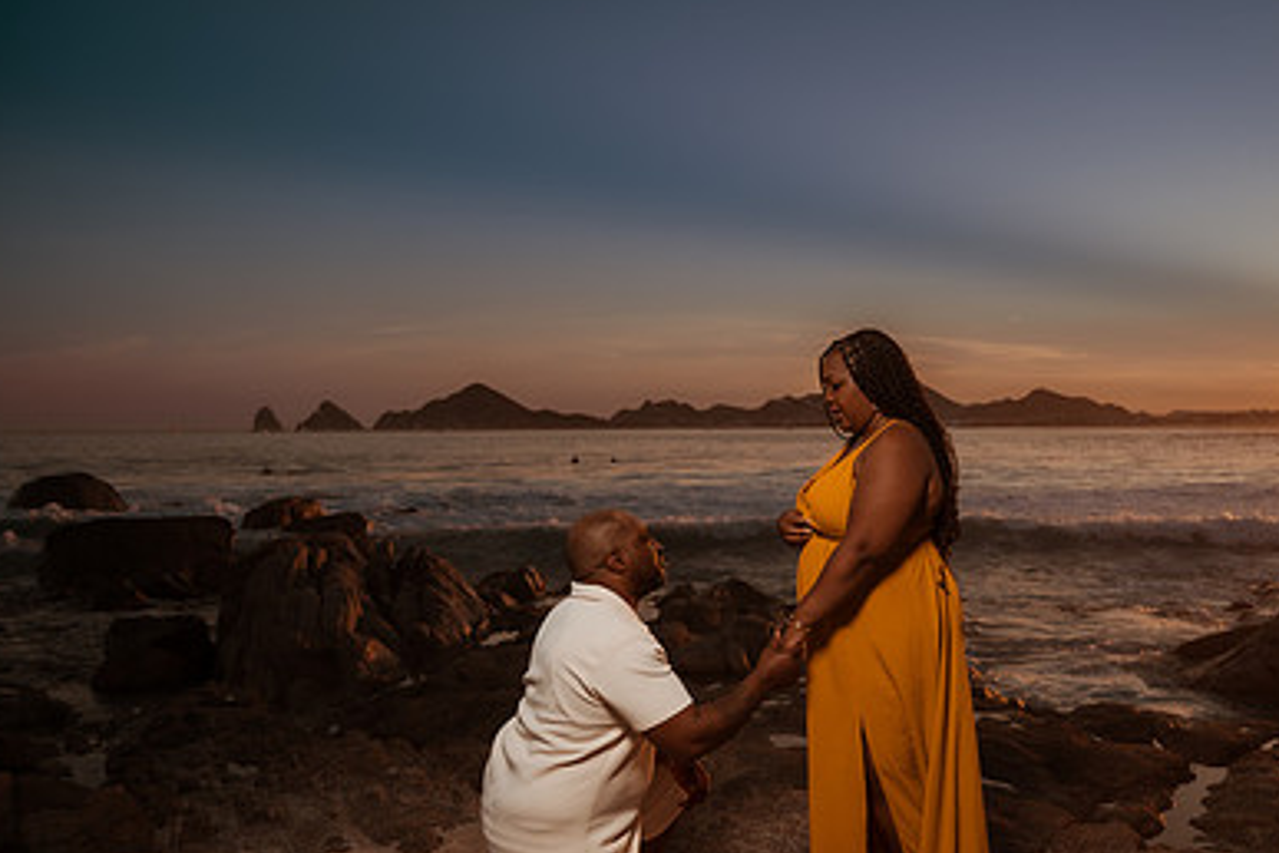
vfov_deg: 36.7
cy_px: 521
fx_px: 1279
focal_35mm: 36
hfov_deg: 52.1
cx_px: 856
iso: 100
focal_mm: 24
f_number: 4
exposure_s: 1/400
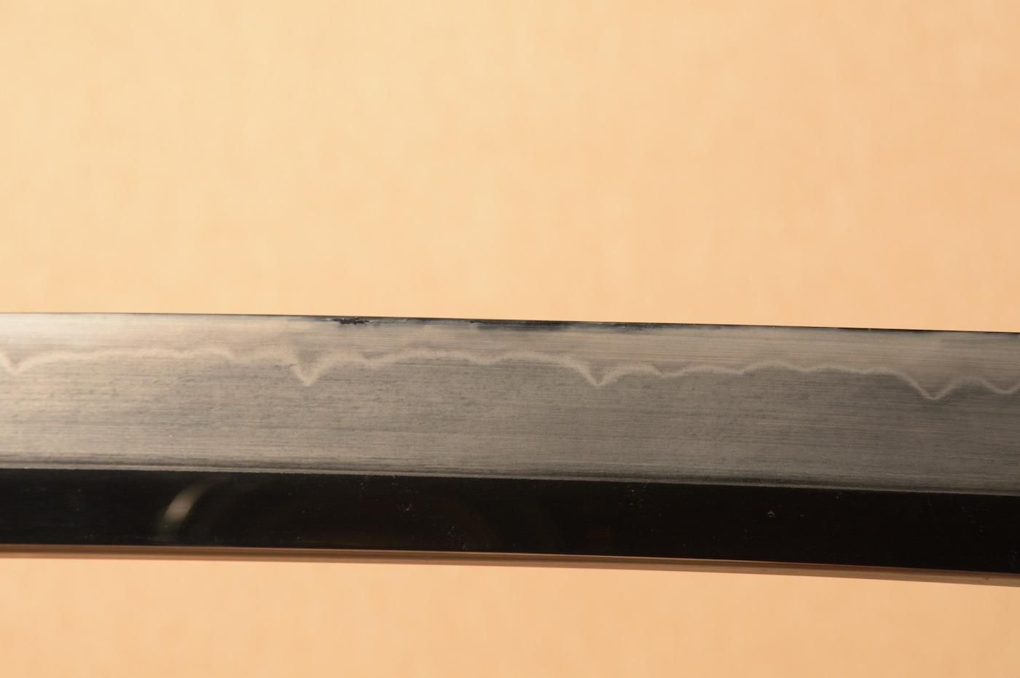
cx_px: 510
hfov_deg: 16.1
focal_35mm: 128
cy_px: 339
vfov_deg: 10.7
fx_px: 3609
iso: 400
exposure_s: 1/2
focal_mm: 85
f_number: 11
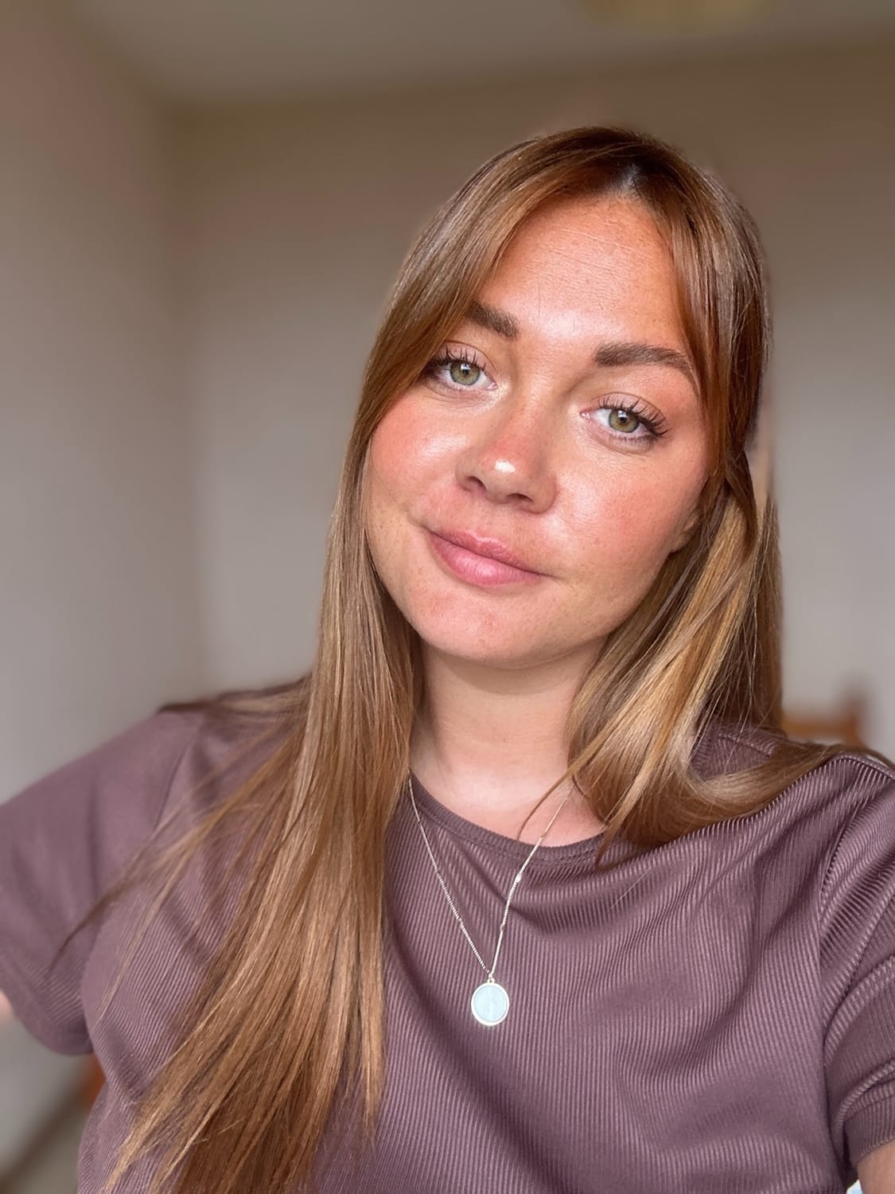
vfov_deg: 60.0
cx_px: 448
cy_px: 597
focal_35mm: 30
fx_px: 1034
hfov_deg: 46.8
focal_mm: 2.69
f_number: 1.9
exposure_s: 1/121
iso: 40
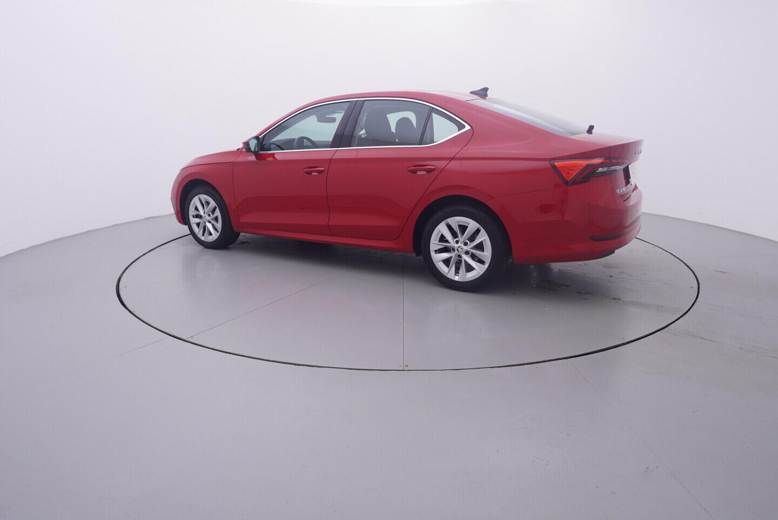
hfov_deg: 77.3
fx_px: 487
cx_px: 389
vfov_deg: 56.2
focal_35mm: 22
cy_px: 260
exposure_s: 1/80
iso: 200
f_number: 5
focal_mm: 15
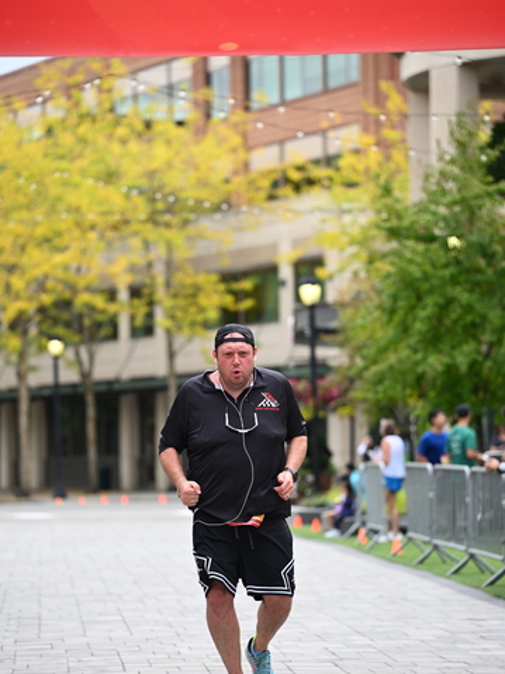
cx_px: 248
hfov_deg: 10.7
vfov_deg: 14.3
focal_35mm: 138
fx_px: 2686
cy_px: 379
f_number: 2.8
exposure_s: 1/2500
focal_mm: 125
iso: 640
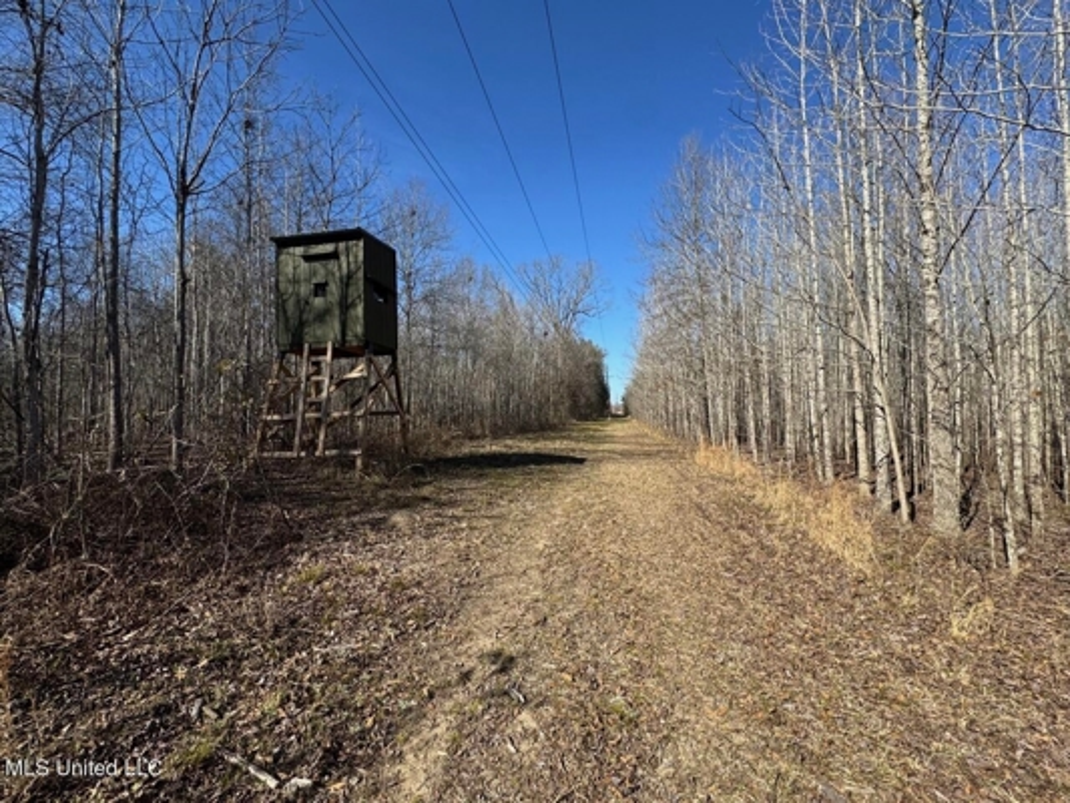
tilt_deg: +0.8
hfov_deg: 102.1
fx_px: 433
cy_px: 402
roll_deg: +0.7
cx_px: 535
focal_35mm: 14
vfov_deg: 85.7
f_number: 2.2
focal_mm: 2.22
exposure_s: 1/1976
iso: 50
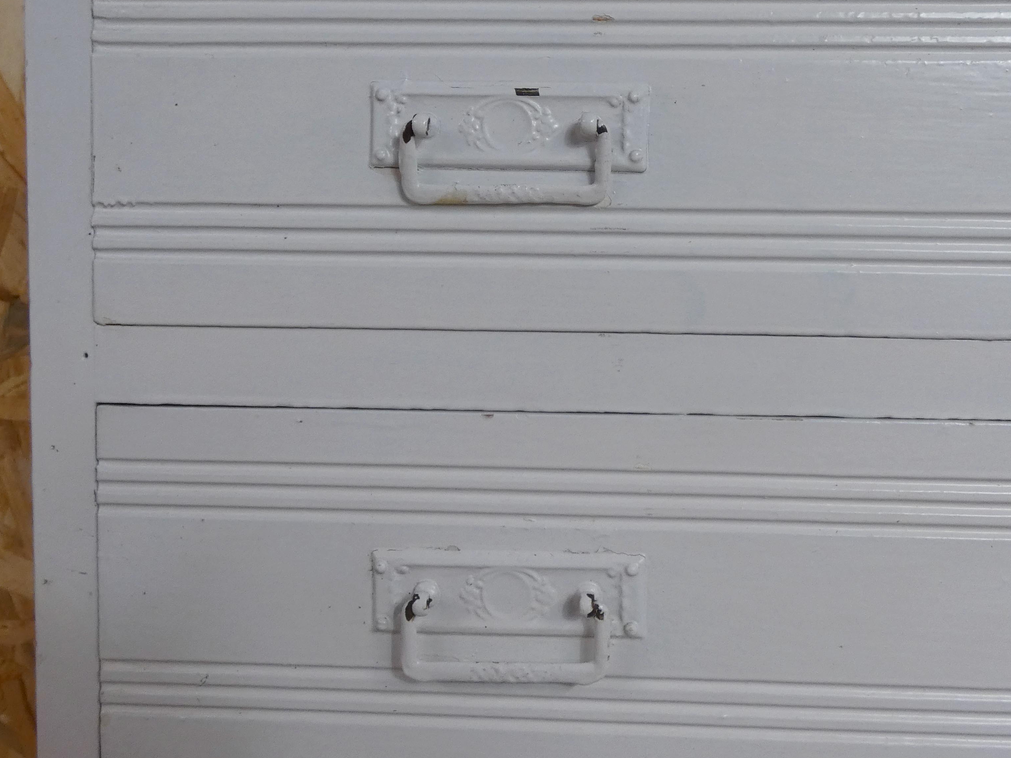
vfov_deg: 43.5
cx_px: 580
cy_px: 248
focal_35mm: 32
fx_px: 935
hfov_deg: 56.6
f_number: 2.8
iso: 160
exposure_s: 1/60
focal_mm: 3.6
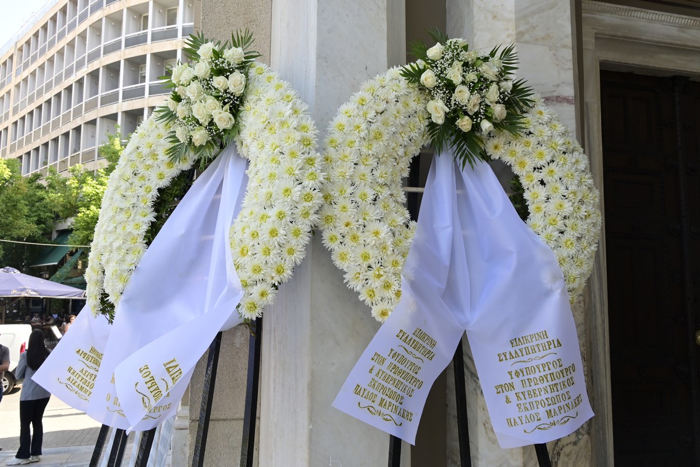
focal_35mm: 30
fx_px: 593
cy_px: 234
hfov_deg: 61.1
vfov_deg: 43.0
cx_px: 350
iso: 320
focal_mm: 30.5
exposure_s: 1/100
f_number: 9
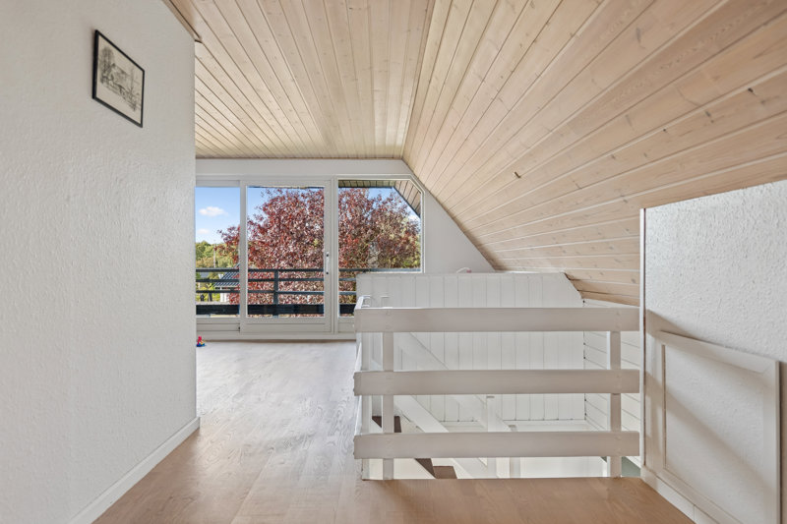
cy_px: 262
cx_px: 394
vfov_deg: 59.5
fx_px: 459
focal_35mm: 21
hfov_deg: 81.2
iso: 400
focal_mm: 21
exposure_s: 1/80
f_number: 4
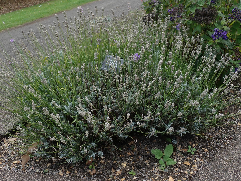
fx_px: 209
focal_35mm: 30
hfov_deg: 60.0
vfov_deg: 46.8
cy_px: 90
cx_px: 120
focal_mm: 5.5
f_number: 3.2
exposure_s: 1/160
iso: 100
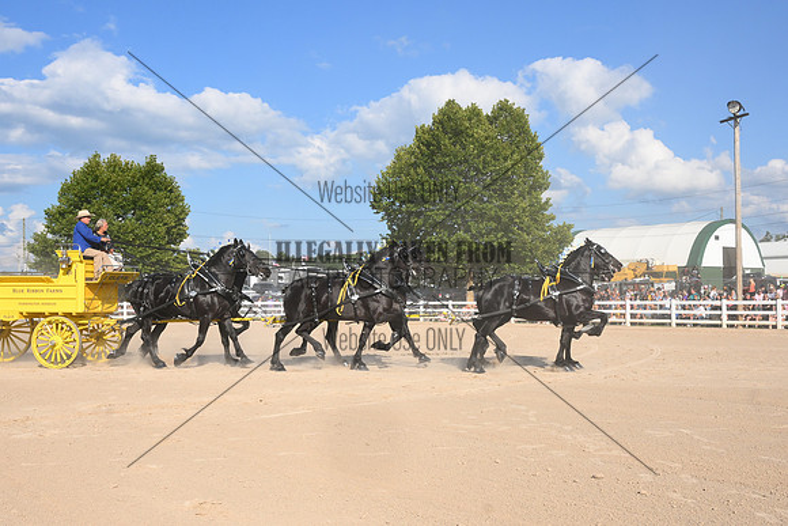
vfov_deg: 32.6
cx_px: 394
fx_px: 898
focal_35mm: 41
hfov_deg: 47.4
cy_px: 263
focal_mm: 27.5
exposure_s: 1/1236
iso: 500
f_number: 9
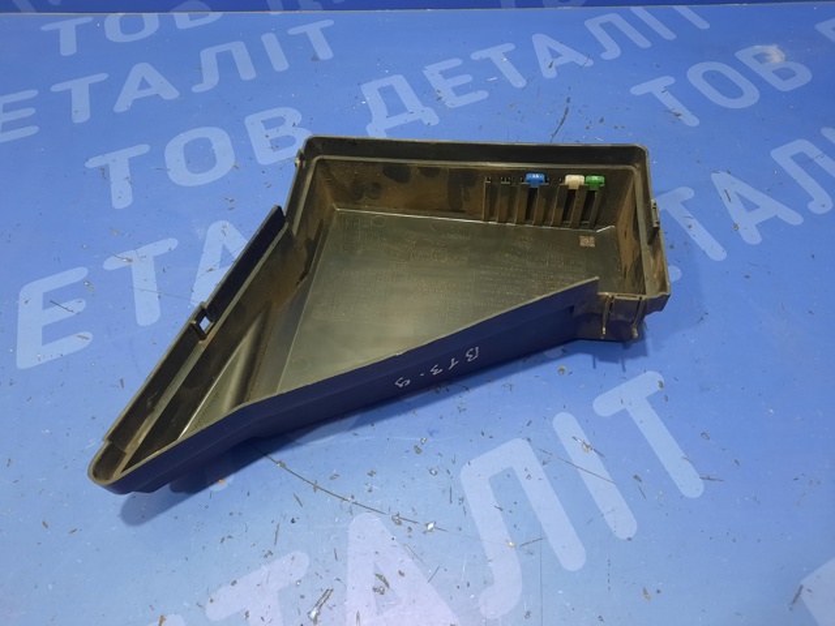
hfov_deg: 69.4
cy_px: 313
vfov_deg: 54.9
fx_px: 603
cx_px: 418
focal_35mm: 25
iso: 400
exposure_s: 1/30
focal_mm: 4.6
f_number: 2
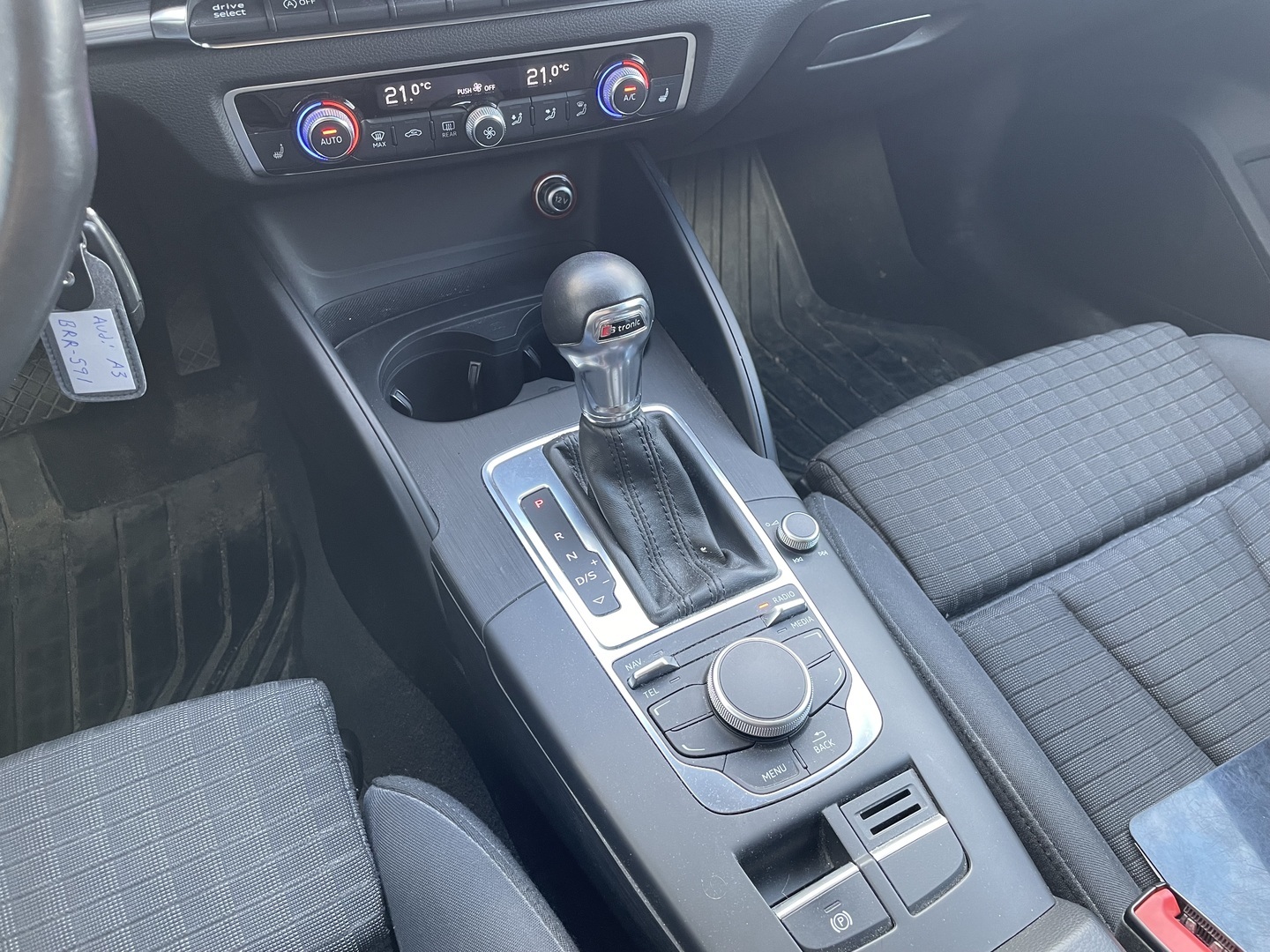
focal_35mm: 26
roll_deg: -1.6
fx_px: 954
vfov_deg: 53.1
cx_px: 635
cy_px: 476
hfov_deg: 67.3
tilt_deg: -44.1
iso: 160
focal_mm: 4.2
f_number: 1.6
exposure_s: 1/60
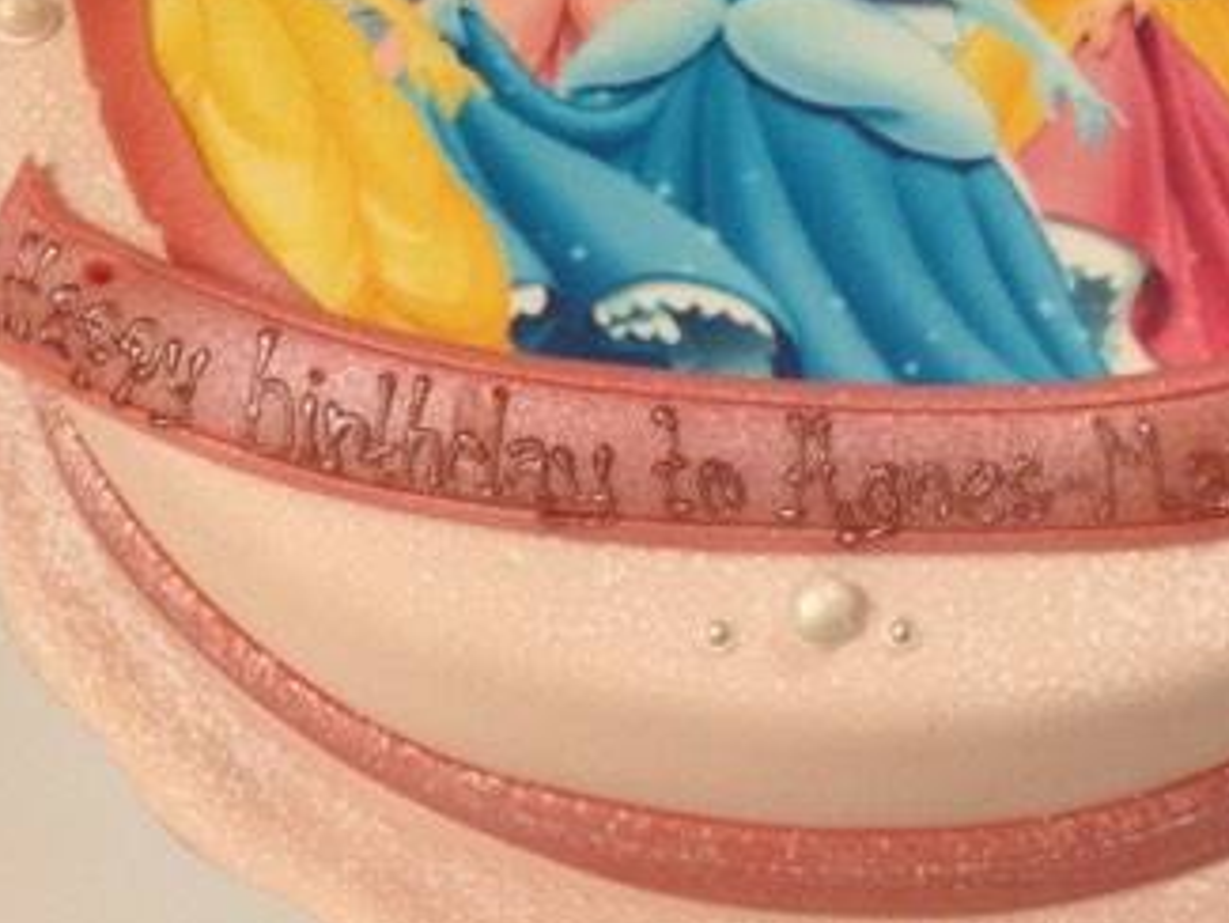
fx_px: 2309
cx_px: 711
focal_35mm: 65
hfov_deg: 29.8
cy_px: 284
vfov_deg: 22.5
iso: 160
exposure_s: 1/20
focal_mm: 4.12
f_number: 2.4
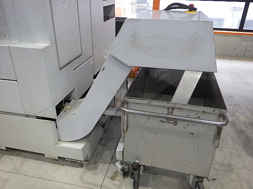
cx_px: 126
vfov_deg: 49.7
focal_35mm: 28
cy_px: 94
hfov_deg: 63.4
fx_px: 205
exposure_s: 1/45
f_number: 3.5
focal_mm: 5
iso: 640
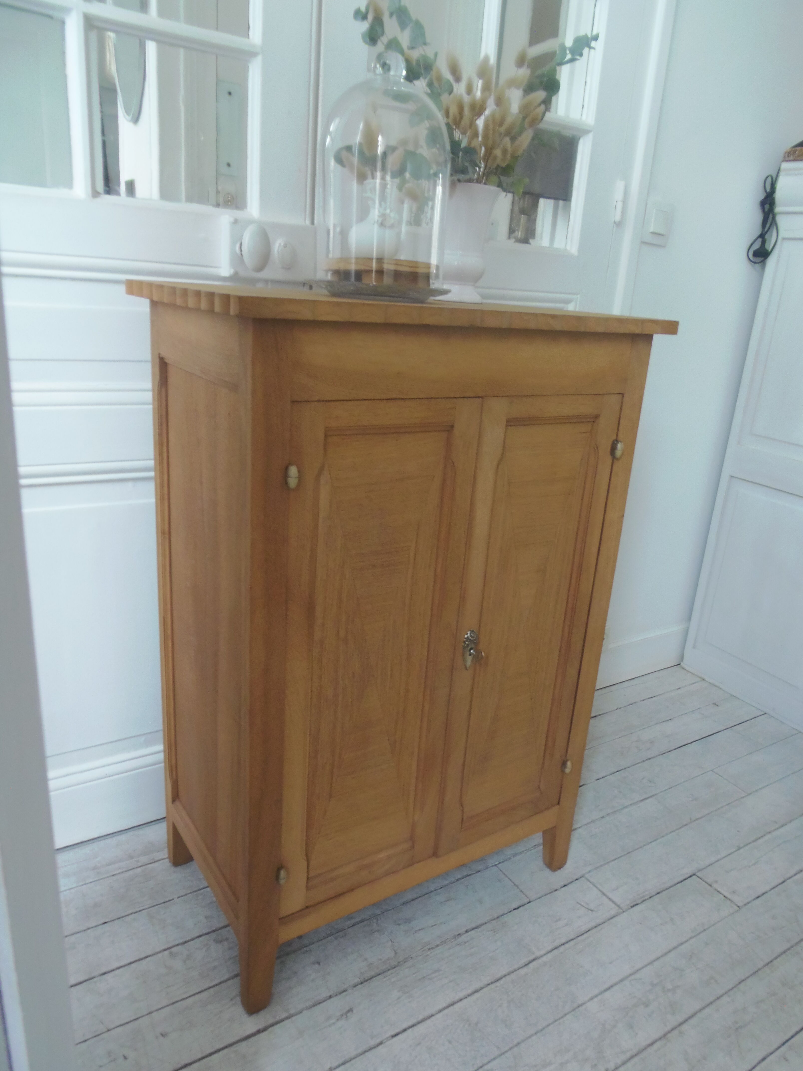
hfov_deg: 56.8
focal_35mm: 24
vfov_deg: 71.6
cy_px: 536
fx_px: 742
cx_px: 402
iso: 200
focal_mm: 4.3
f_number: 2.9
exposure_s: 1/6
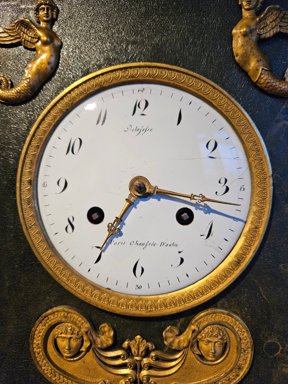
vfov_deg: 73.9
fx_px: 255
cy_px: 192
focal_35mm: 23
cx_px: 144
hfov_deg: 58.9
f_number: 1.8
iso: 800
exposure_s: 1/101
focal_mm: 5.4
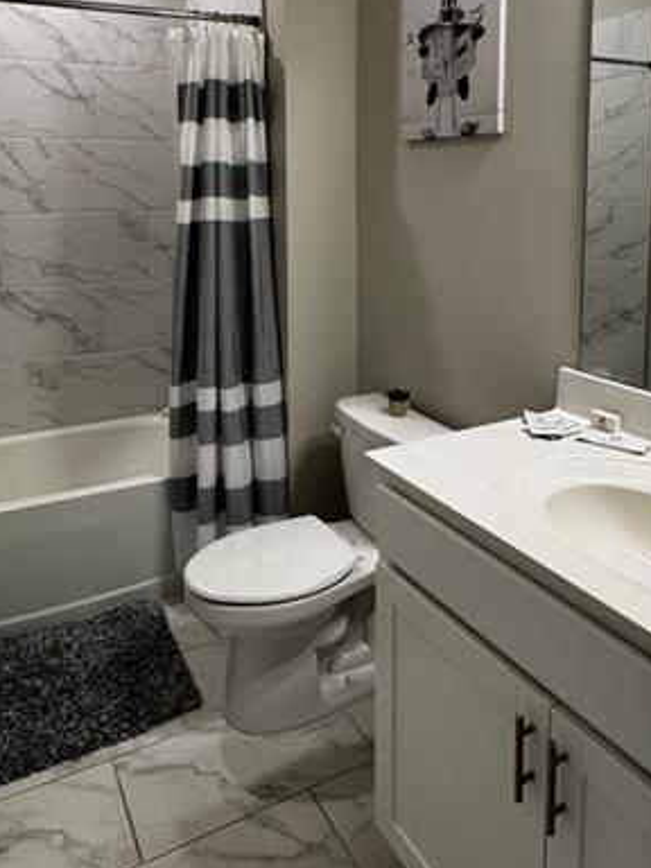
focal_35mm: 28
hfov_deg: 49.6
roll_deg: +0.5
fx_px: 702
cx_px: 280
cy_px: 260
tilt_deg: -6.8
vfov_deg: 61.2
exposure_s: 1/120
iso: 250
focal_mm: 2.22
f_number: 2.2
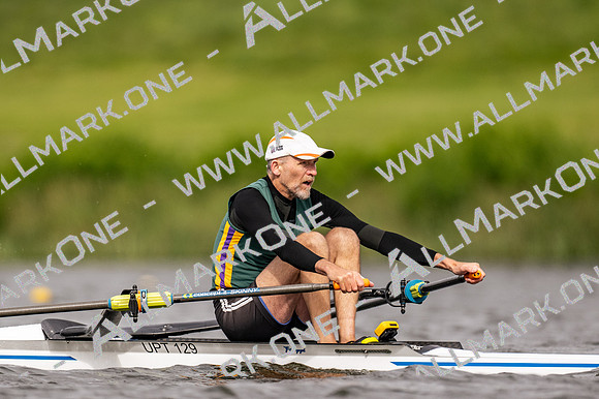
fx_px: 14966
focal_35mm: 900
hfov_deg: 2.3
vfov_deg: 1.5
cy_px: 200
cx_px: 300
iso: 450
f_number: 4
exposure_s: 1/2500
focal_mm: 600
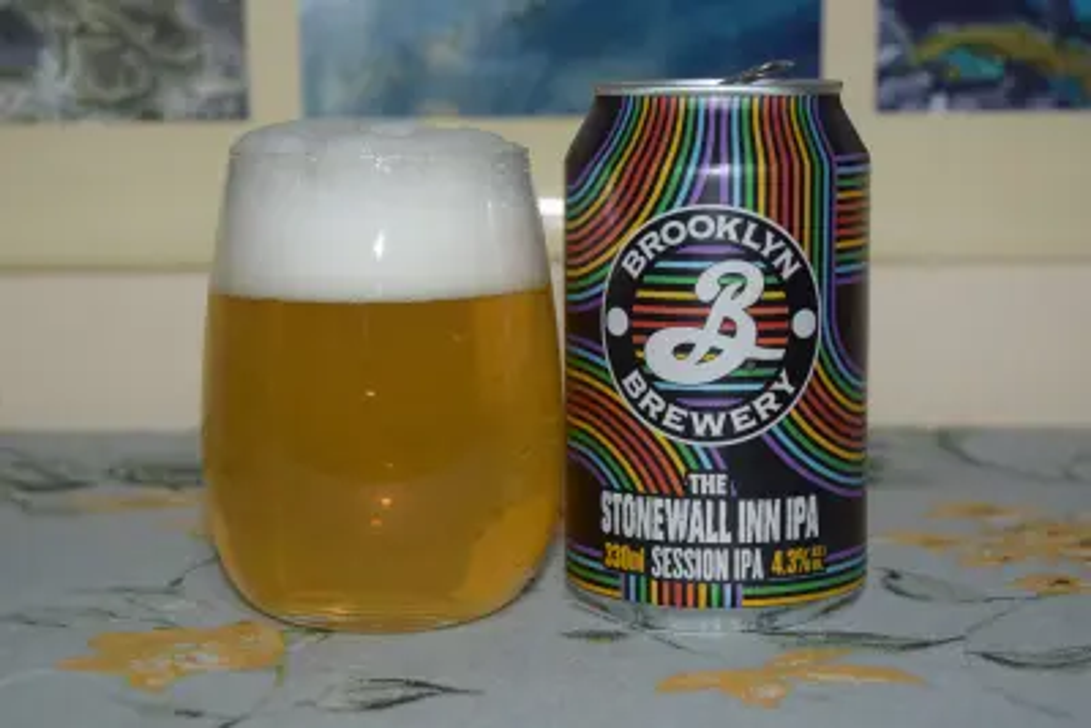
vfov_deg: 16.6
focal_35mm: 82
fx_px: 2501
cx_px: 546
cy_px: 364
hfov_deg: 24.6
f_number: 5.6
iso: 560
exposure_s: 1/60
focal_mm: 55
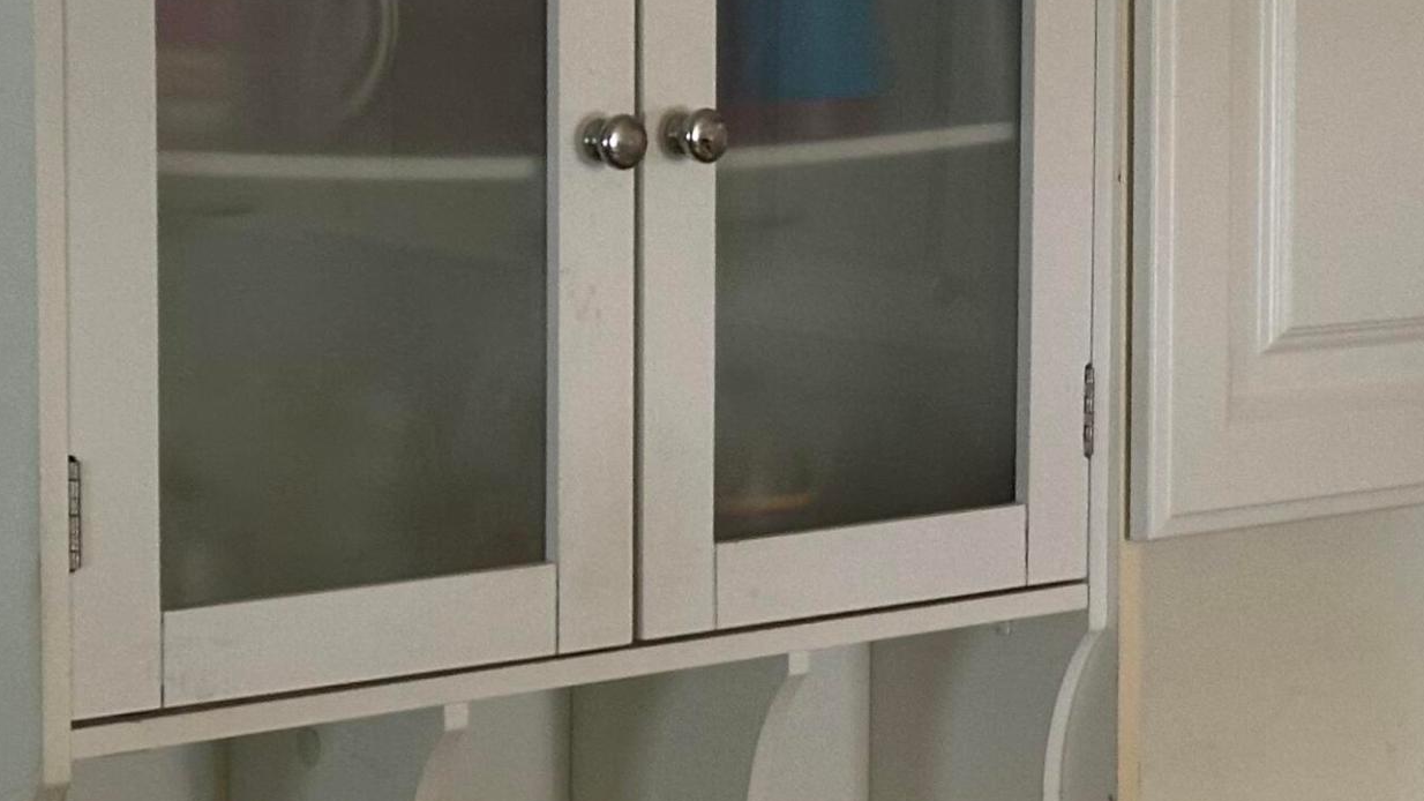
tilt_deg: -5.4
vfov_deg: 9.9
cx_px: 1266
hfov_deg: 17.3
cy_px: 402
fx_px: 4606
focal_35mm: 122
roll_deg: -0.7
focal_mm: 6.86
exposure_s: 1/60
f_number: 1.78
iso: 250
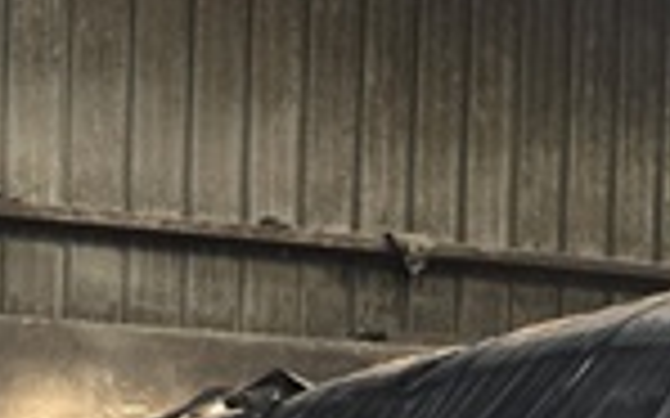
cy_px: 791
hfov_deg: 17.8
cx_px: -468
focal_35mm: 98
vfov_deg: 12.1
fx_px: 1789
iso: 125
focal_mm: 5.4
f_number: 1.8
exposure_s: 1/180
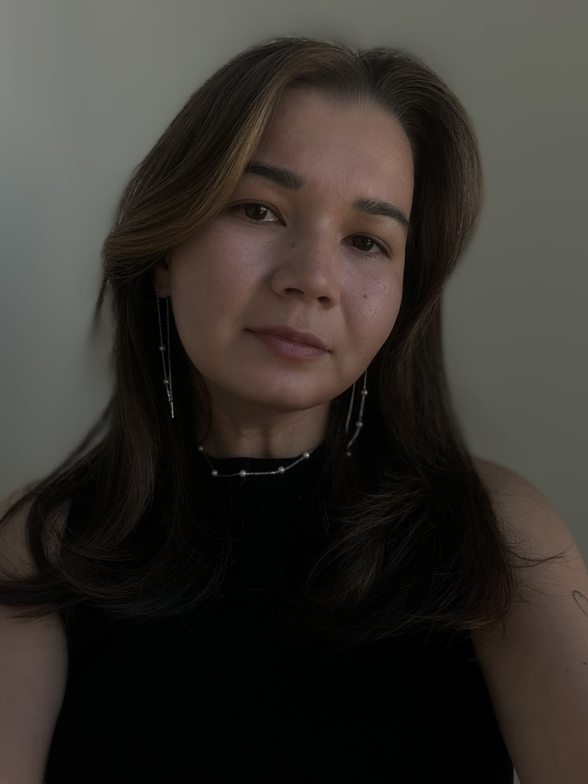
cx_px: 294
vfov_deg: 60.0
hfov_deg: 46.8
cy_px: 392
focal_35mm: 30
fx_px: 679
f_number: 1.9
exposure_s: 1/400
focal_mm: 2.69
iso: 25
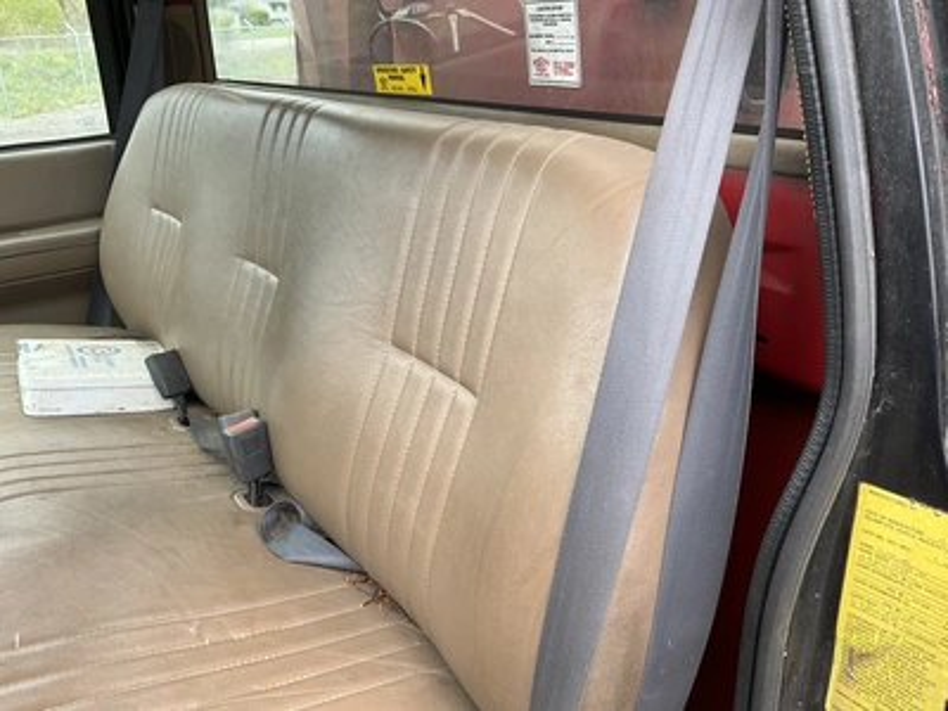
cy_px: 356
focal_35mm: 29
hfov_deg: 61.7
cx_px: 474
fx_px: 794
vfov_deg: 48.2
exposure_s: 1/122
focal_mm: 3
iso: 25
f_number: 1.8
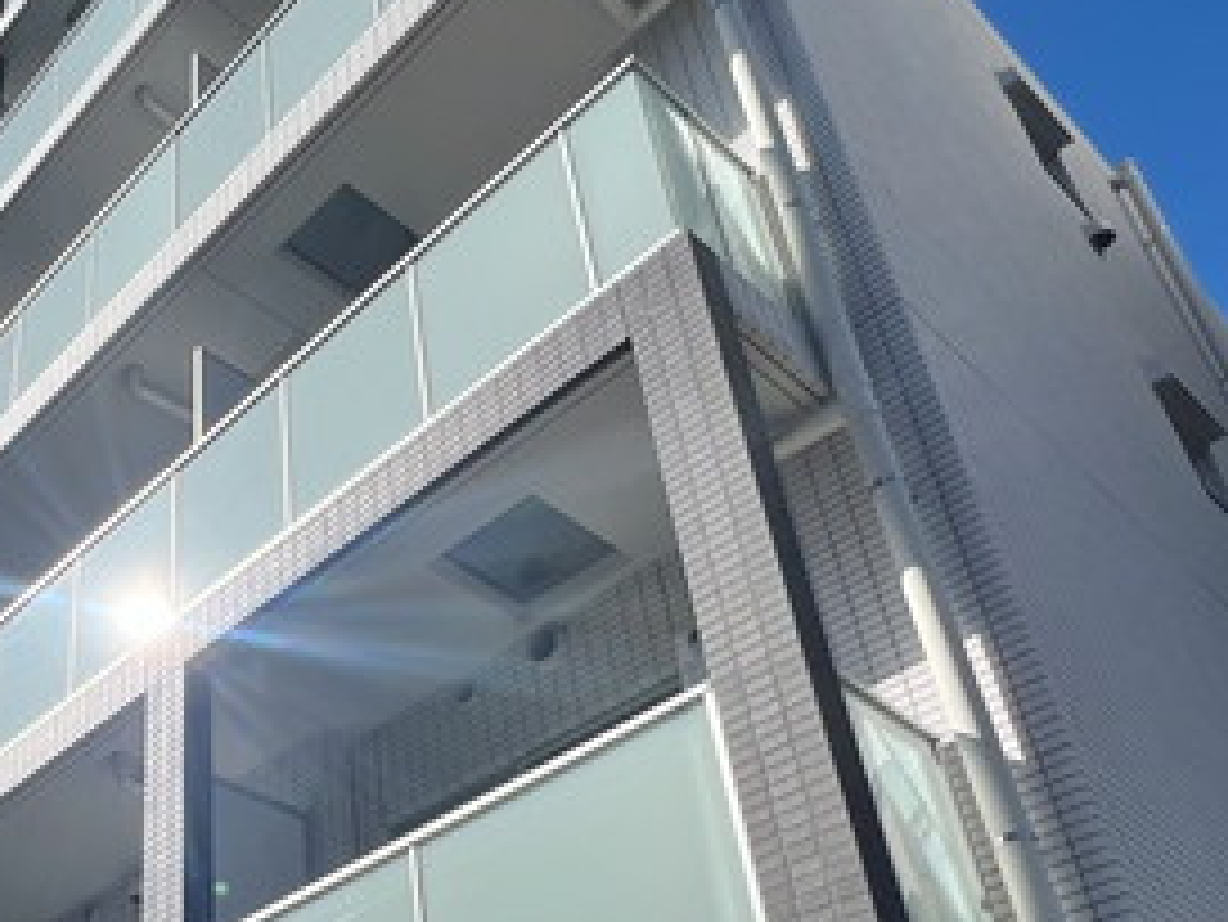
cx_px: 184
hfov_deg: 42.9
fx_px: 1455
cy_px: 747
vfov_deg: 34.0
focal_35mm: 41
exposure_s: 1/3215
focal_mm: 1.57
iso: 32
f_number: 1.8
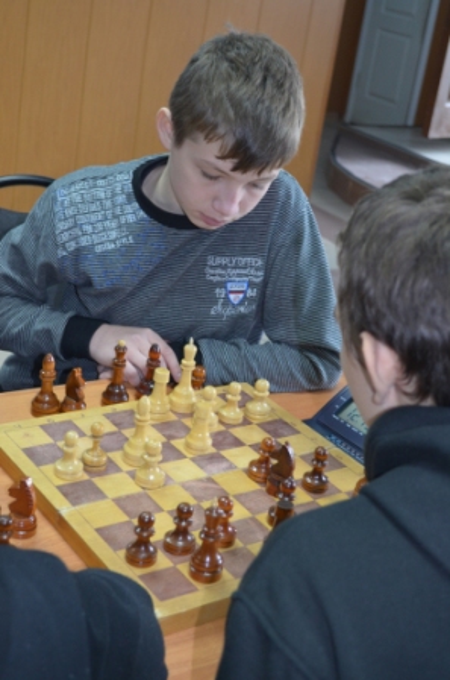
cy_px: 340
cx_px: 225
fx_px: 1073
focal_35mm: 57
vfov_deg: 35.1
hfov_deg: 23.7
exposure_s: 1/30
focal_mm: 38
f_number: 5
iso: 800
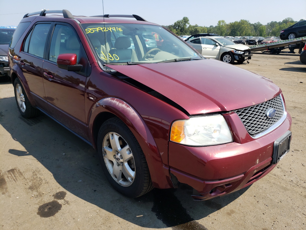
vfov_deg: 53.1
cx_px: 153
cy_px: 115
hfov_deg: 67.3
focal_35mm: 26
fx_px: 230
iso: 50
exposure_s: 1/1667
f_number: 1.5
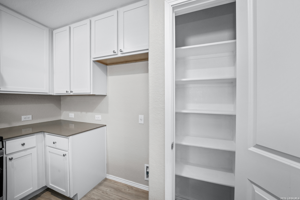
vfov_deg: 81.2
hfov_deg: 104.3
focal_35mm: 14
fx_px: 117
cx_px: 150
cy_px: 100
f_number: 7.1
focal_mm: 9
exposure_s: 1/8
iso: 500
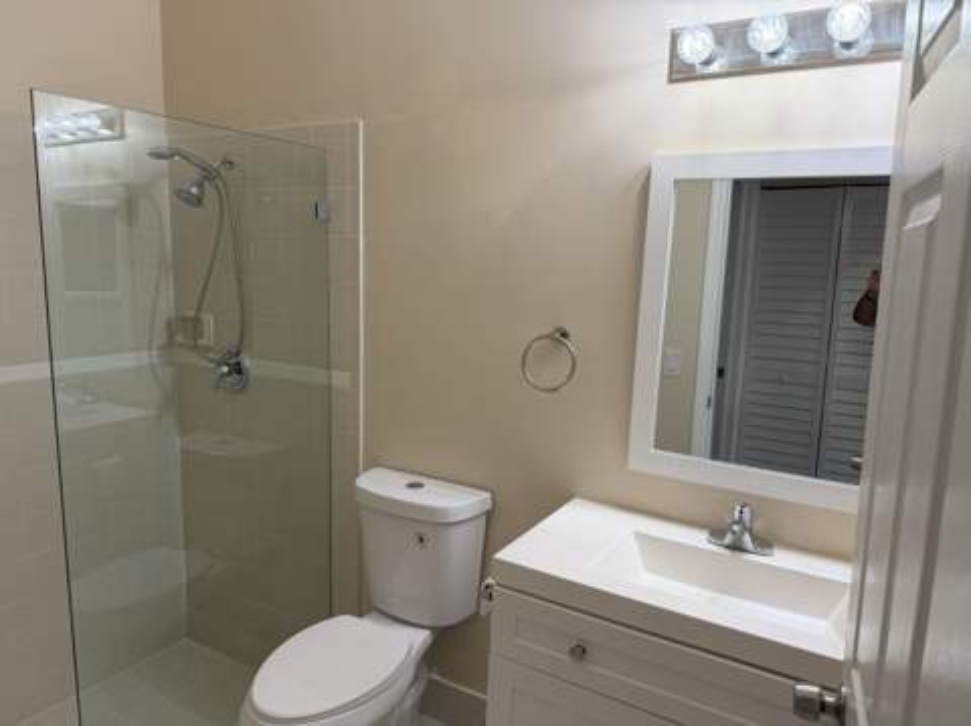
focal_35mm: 24
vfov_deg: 56.7
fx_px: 673
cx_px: 486
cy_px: 363
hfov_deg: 71.7
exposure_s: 1/146
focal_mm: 6.76
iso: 125
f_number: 1.78
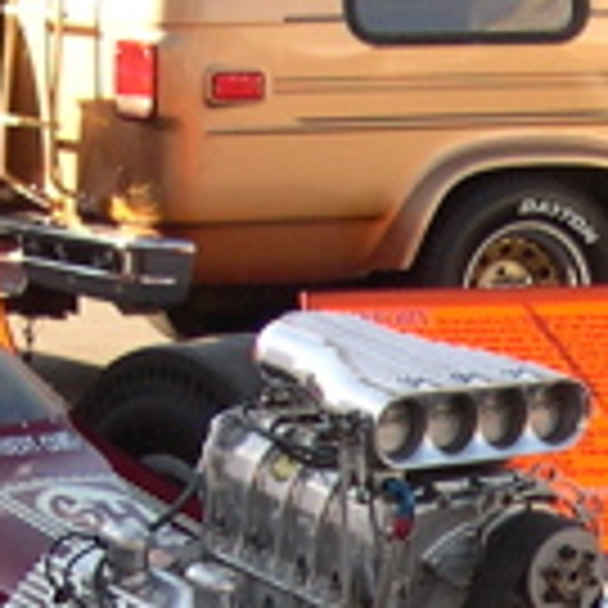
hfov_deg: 7.8
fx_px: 4372
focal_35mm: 220
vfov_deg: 7.8
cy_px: 878
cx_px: 892
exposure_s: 1/392
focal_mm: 9
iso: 100
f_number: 2.9
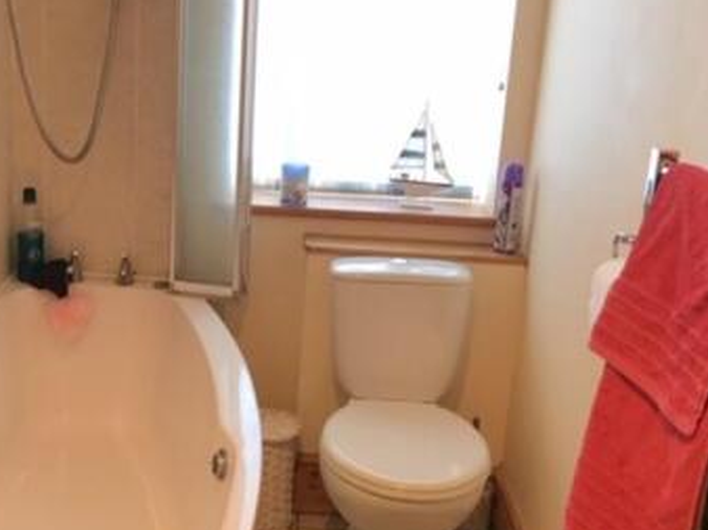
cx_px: 213
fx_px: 1022
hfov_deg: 37.6
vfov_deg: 29.1
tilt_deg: -15.1
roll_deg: -2.3
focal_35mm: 50
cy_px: 280
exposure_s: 1/17
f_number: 2.2
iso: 64
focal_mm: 4.15
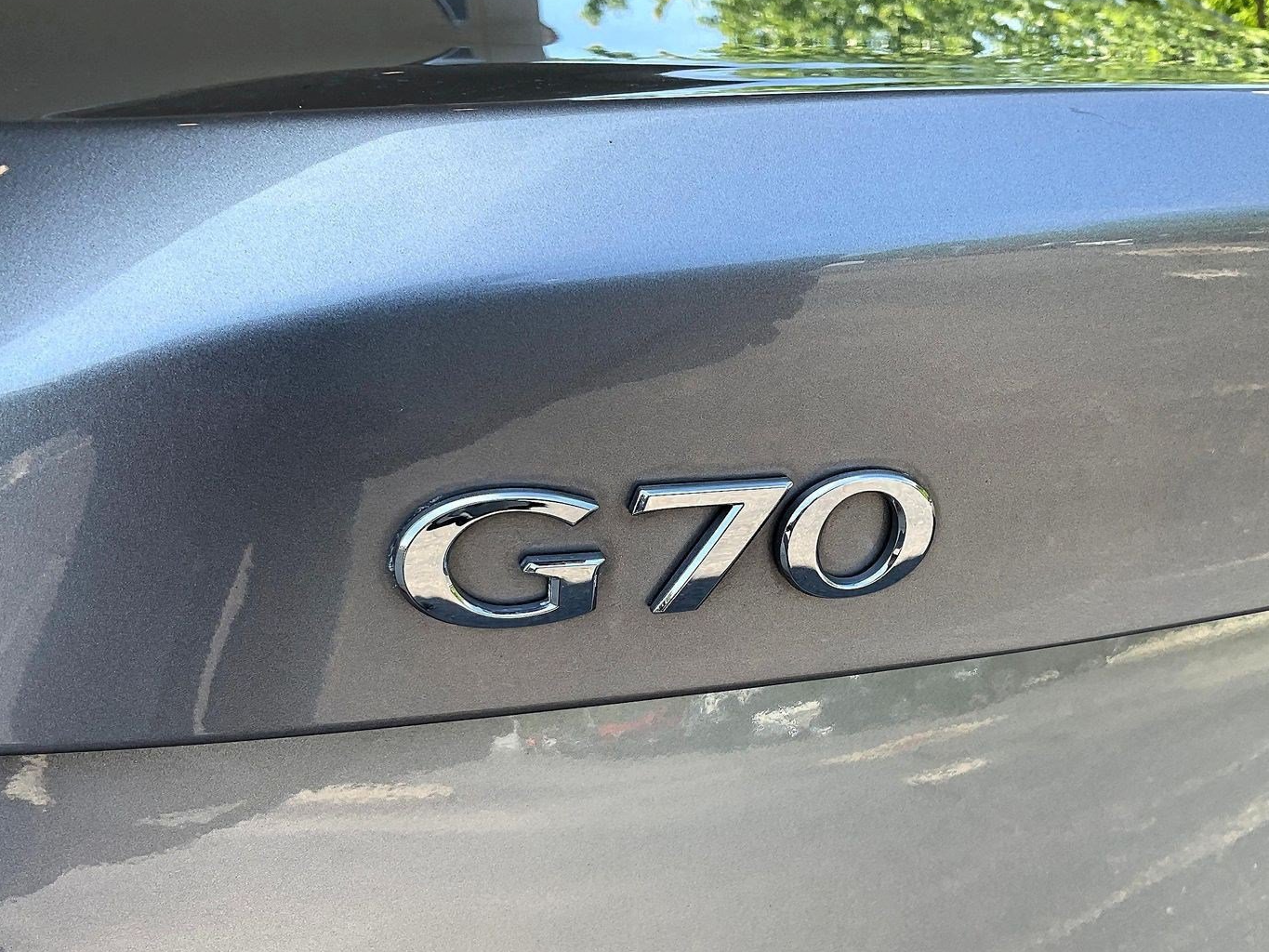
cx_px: 667
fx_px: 1247
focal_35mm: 34
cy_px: 545
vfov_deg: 41.7
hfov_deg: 53.9
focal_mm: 3
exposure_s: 1/331
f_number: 1.8
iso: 16
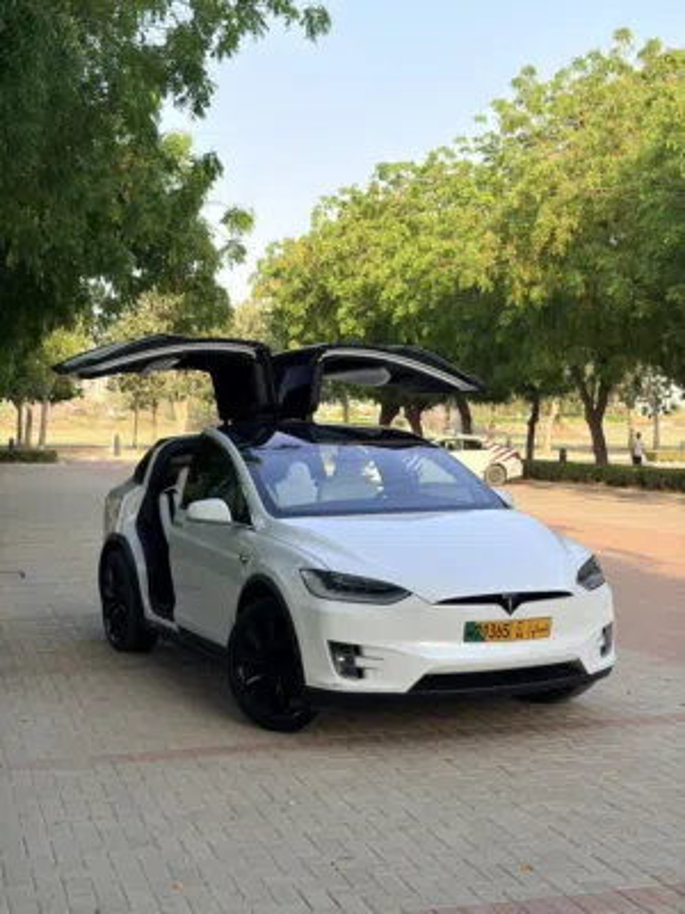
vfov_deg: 36.8
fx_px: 1372
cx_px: 342
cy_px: 457
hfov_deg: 28.0
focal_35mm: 52
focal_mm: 5.96
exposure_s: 1/801
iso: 32
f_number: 1.6
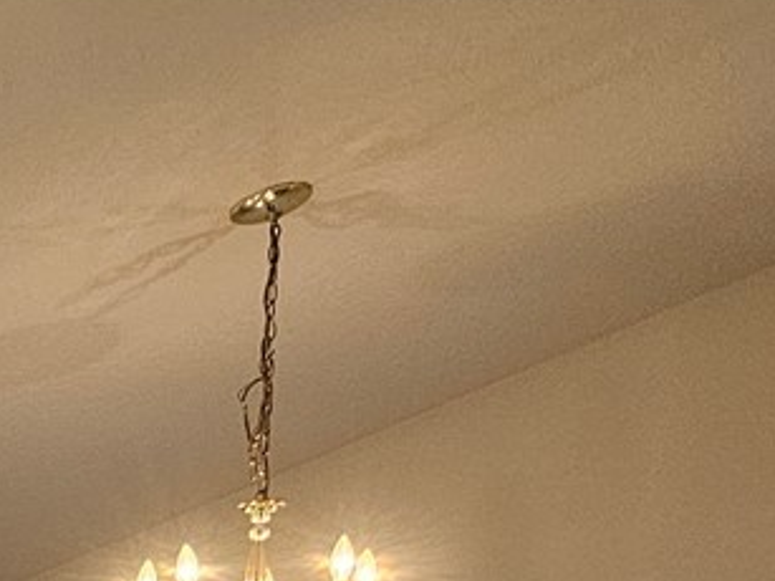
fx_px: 2686
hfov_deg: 12.3
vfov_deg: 10.9
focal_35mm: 120
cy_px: 1276
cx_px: -1194
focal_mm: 6.3
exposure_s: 1/120
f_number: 1.7
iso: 320
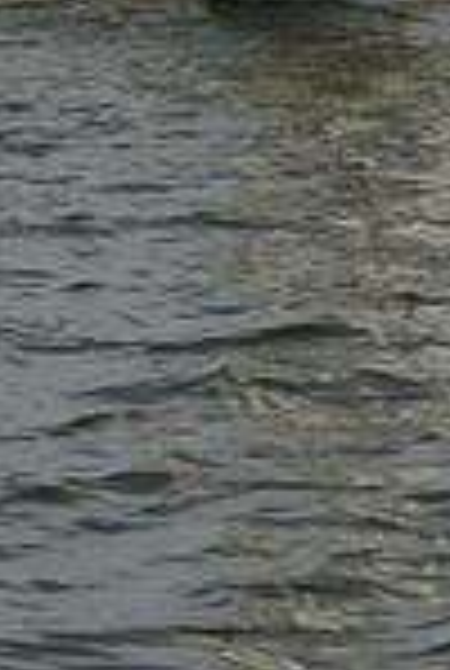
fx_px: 5076
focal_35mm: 272
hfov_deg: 5.1
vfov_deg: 7.4
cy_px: -468
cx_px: 281
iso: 280
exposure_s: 1/1600
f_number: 9
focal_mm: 70
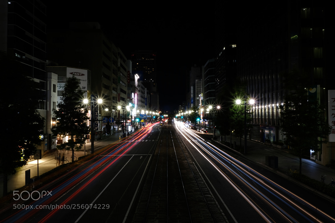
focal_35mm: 27
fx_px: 251
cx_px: 168
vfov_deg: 47.9
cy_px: 112
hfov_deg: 67.4
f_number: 22
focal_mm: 18
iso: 100
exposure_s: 20
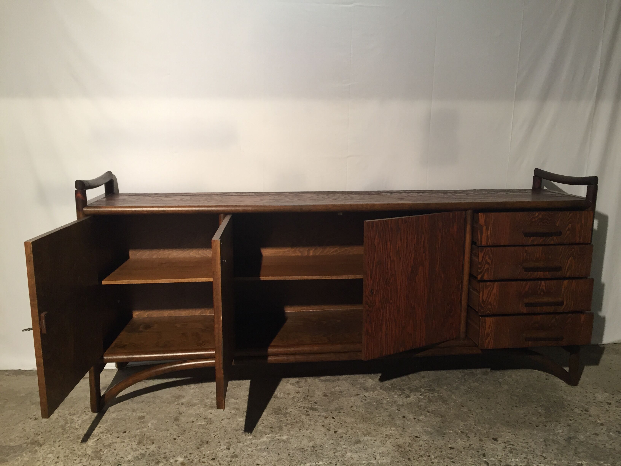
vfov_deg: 48.2
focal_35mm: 29
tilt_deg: -11.7
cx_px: 310
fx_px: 520
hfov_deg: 61.7
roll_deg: -0.5
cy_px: 233
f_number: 2.2
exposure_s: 1/33
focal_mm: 4.15
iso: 100
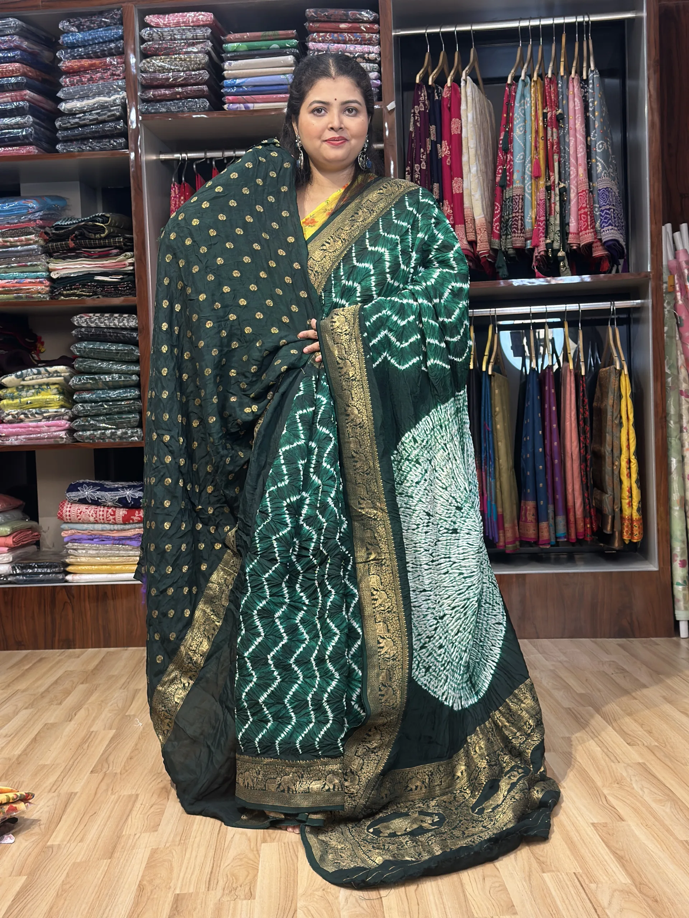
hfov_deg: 30.3
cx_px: 344
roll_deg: +1.4
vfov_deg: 39.7
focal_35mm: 48
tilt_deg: -1.6
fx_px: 1274
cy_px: 459
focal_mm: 6.86
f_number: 1.78
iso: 100
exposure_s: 1/100
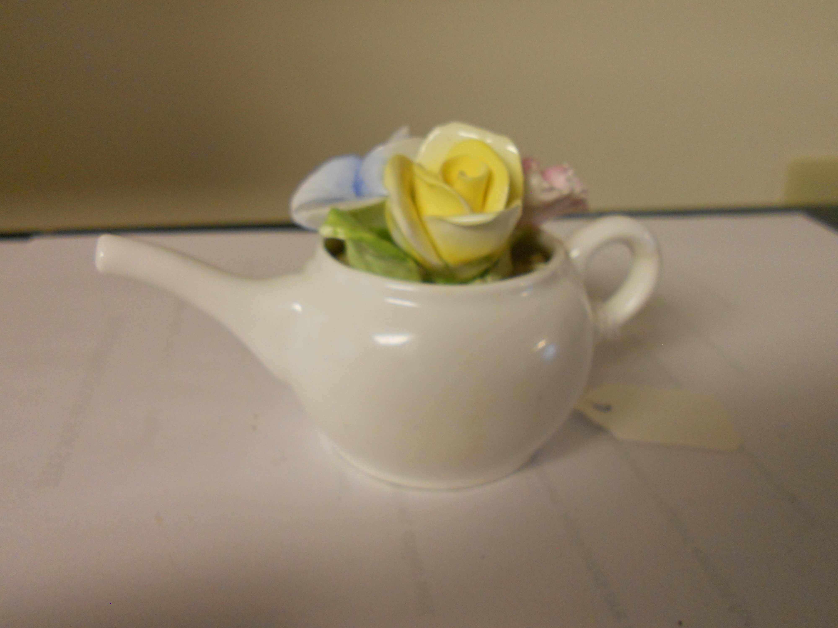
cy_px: 314
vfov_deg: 44.2
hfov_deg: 56.8
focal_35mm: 32
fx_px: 775
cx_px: 419
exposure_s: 1/30
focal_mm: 5.8
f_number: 3.5
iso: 400
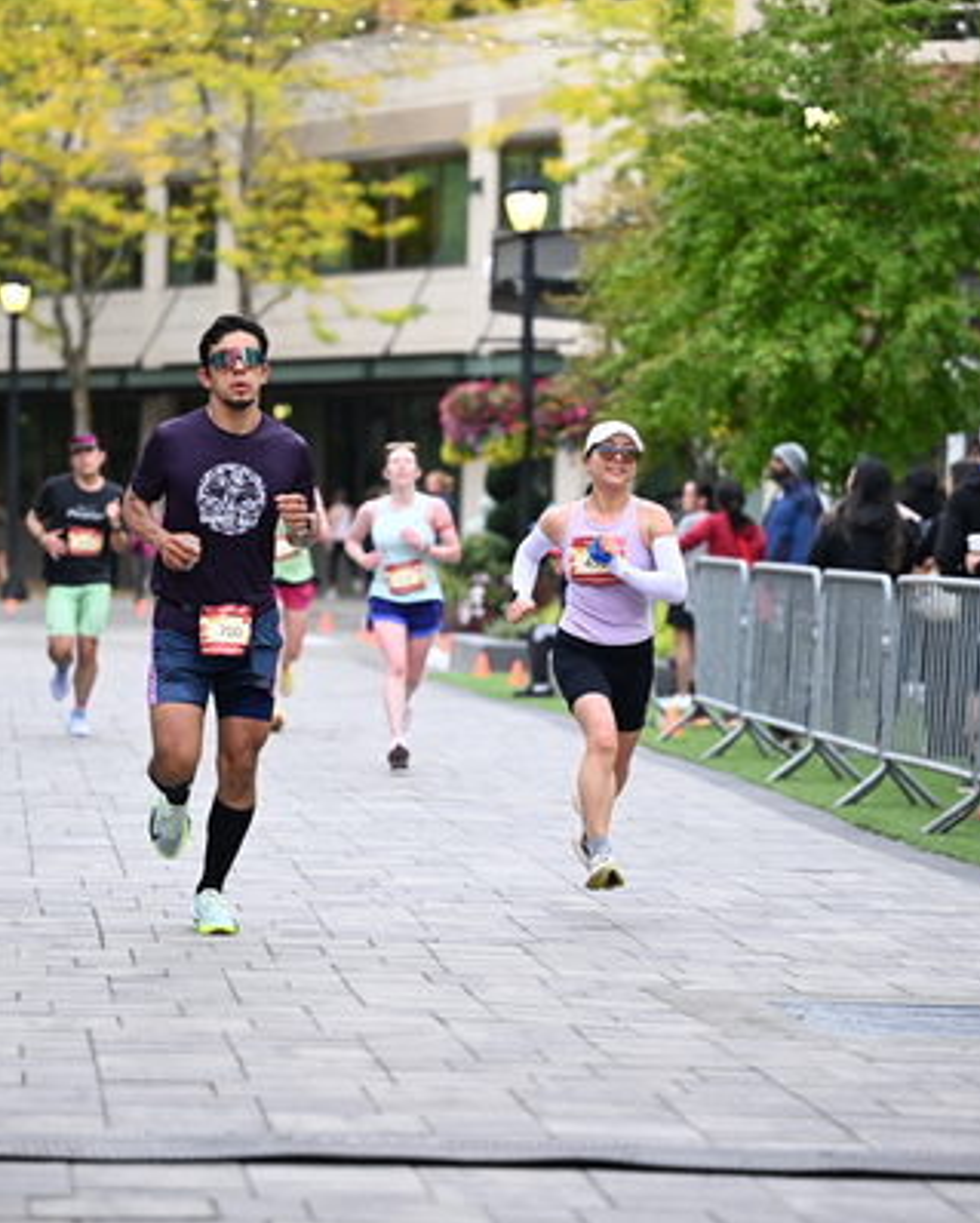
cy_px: 608
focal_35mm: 149
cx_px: 462
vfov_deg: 12.9
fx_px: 5396
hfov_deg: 10.4
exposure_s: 1/1600
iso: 1000
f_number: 2.8
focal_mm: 115
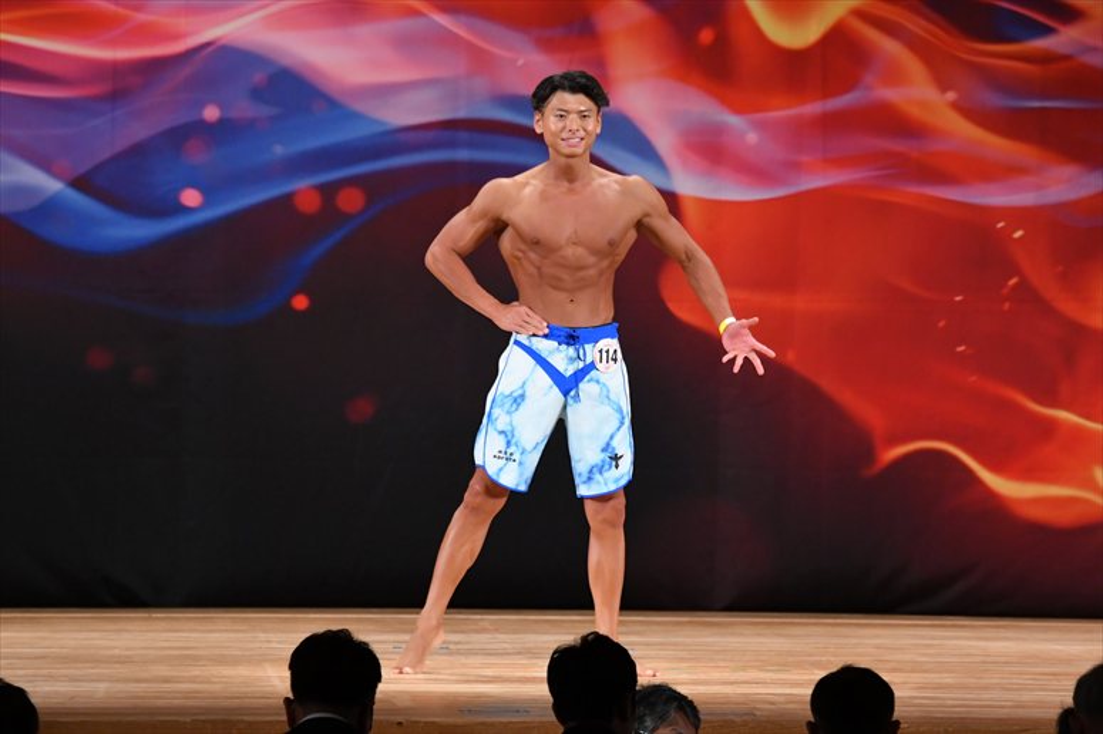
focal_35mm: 217
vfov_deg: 6.3
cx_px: 552
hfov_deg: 9.5
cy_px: 367
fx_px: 6645
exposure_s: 1/400
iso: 3200
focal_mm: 145
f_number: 5.6
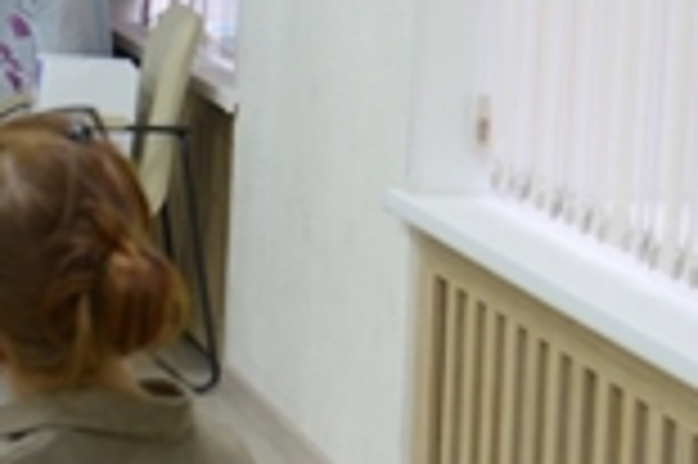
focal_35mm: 145
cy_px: 50
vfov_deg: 9.4
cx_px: -925
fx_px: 2808
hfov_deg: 11.8
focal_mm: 30
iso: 800
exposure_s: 1/125
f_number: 4.5
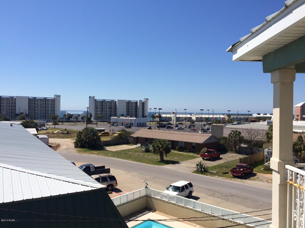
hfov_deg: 61.7
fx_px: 256
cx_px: 152
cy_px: 114
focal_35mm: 29
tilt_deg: +0.1
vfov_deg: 48.2
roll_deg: -1.2
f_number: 2.2
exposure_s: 1/4115
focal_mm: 4.15
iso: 32
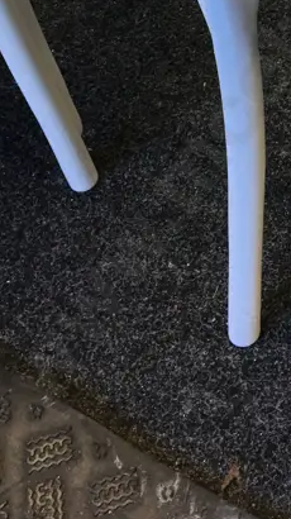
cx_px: 415
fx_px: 1086
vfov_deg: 24.1
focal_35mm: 79
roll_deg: +3.3
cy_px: -123
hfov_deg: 14.4
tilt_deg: -38.7
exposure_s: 1/33
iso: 40
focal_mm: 4.15
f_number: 2.2
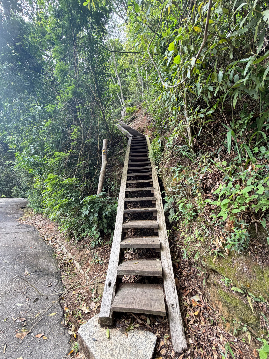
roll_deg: +1.5
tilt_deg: +6.7
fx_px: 145
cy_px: 180
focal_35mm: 14
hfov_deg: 85.7
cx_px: 134
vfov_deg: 102.1
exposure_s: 1/121
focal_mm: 2.22
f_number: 2.2
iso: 100
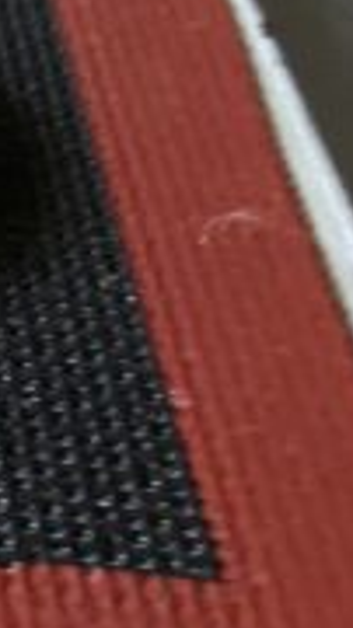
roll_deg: -2.1
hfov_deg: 9.7
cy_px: 279
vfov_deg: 20.4
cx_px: -589
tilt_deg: -39.5
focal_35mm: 105
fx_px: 1751
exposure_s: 1/30
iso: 640
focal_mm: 4.25
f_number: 1.8
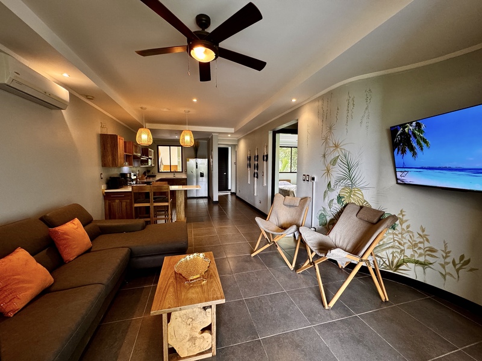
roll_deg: +0.4
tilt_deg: -4.3
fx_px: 195
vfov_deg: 85.7
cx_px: 241
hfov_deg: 102.1
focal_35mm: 14
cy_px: 180
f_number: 2.2
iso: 250
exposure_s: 1/60
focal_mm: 2.22
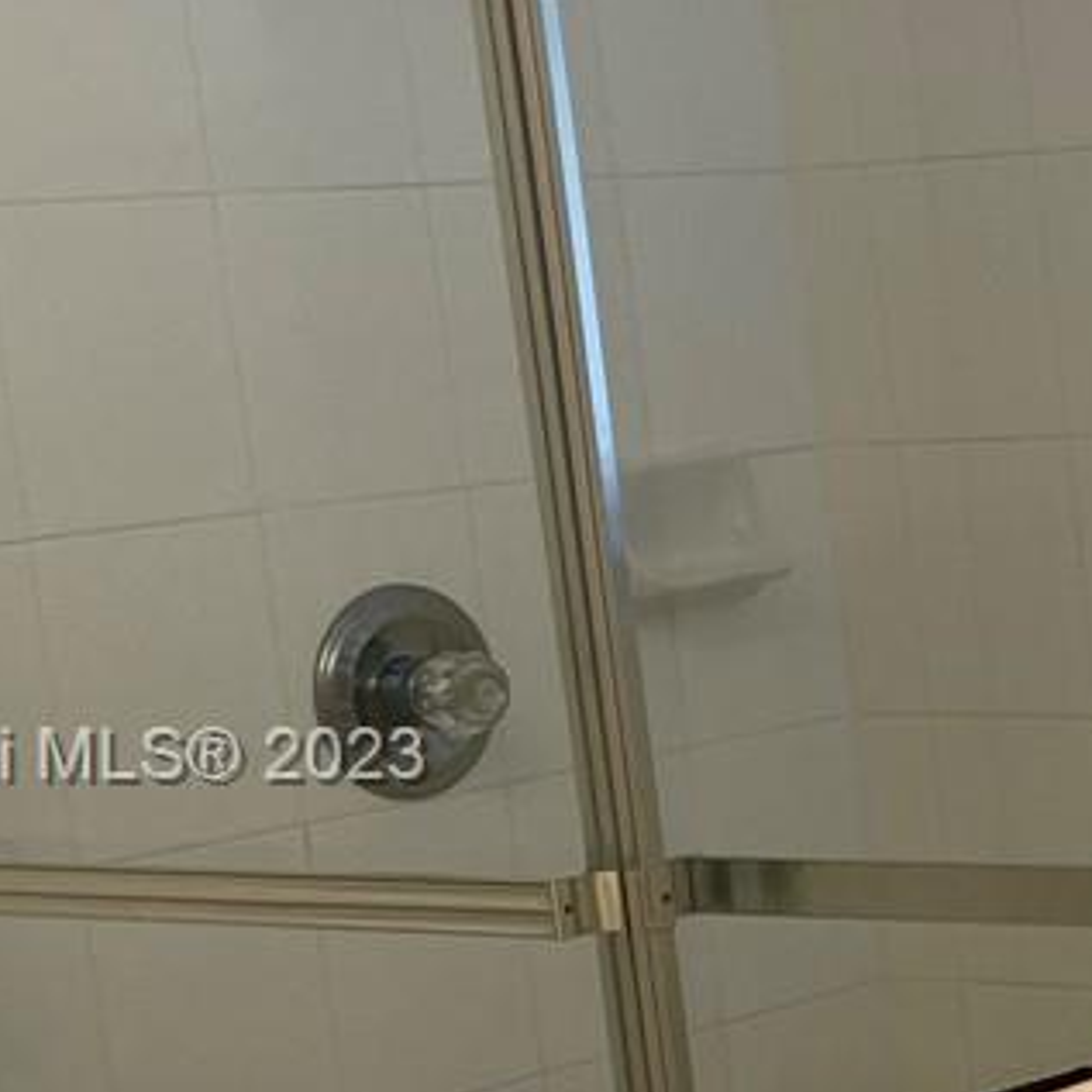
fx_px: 4140
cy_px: 761
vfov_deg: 15.0
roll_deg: +2.9
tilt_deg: -9.3
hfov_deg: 13.3
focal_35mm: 116
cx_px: 2081
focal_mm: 4.2
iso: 64
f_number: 1.6
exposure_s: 1/120
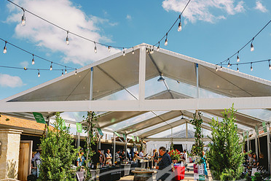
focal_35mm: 39
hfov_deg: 49.3
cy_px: 114
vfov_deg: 34.0
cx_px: 159
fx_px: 294
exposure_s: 1/1000
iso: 400
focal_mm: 25
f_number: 7.1
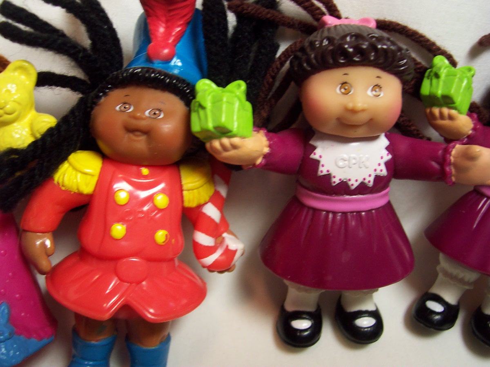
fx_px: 524
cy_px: 184
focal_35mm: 37
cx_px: 245
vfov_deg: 38.7
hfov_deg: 50.1
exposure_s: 1/30
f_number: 2.8
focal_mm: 5.6
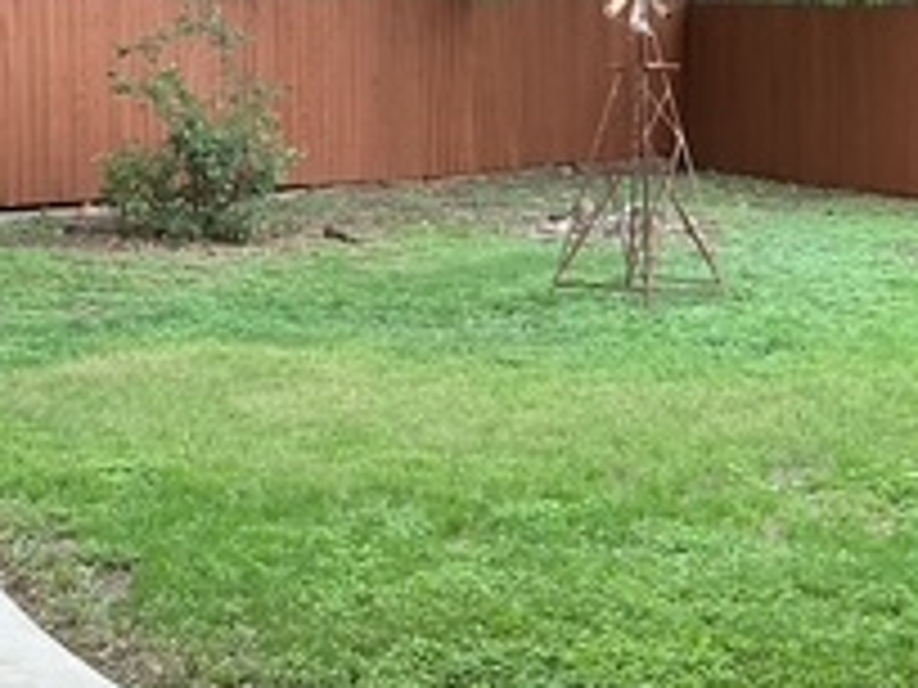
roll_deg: +0.2
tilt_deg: -6.1
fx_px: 2413
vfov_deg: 16.2
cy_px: 252
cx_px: 333
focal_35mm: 91
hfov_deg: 21.5
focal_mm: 3
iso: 40
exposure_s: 1/120
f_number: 1.8
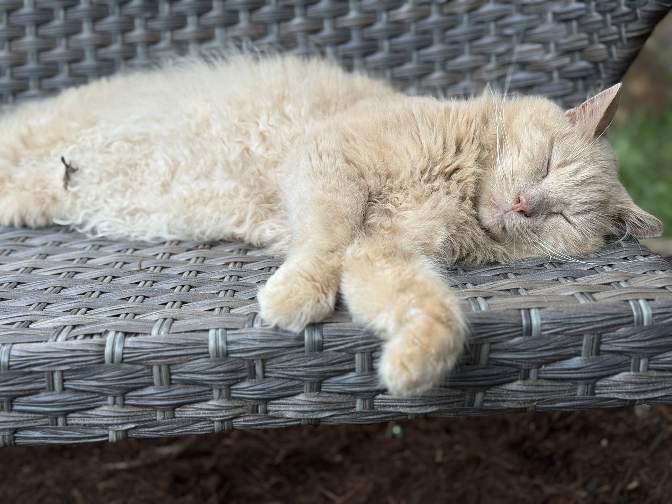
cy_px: 252
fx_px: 932
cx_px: 336
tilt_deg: -24.1
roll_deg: +3.4
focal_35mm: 48
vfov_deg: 30.3
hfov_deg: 39.7
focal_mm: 6.76
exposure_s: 1/60
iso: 125
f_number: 1.78
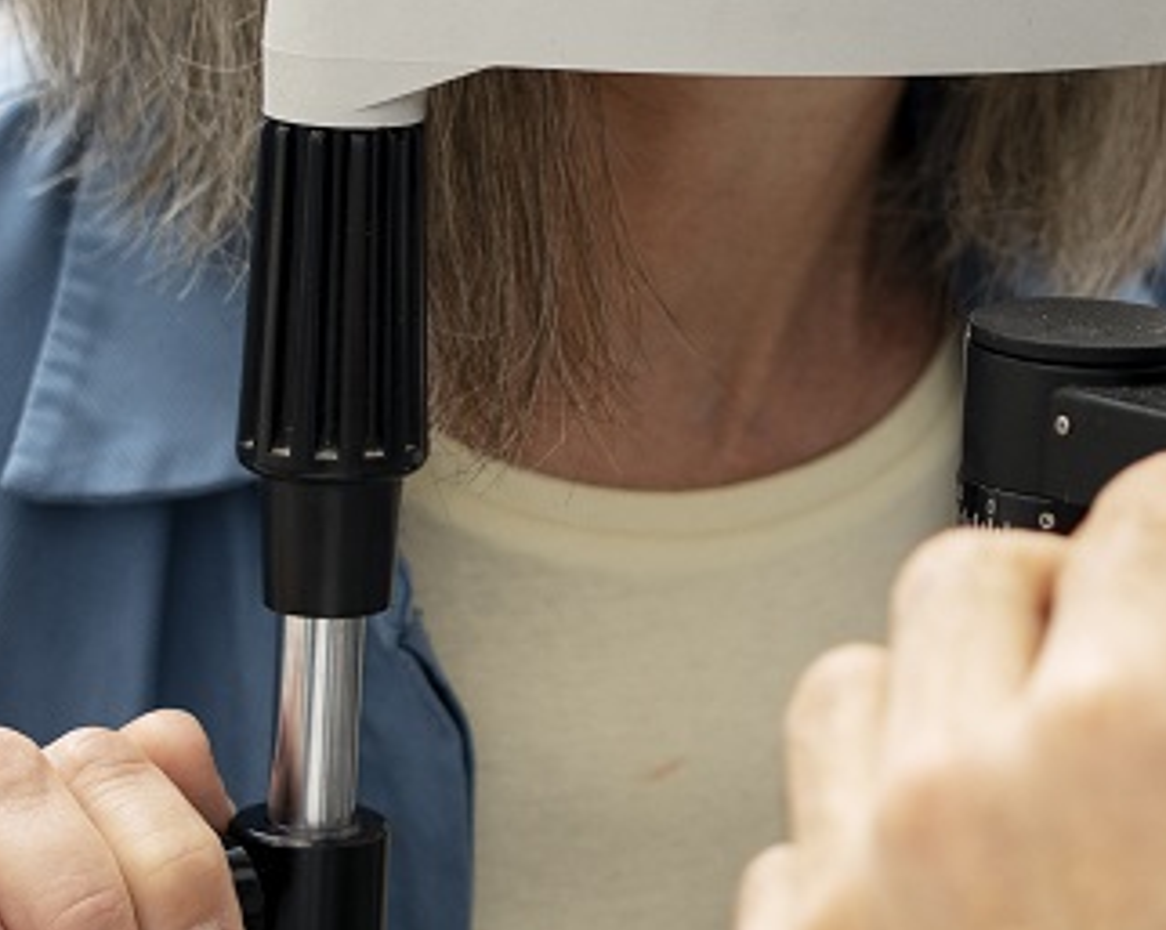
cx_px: 1380
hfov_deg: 10.9
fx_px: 6034
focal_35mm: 175
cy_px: -138
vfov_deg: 8.7
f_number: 2.5
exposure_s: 1/200
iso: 250
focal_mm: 50
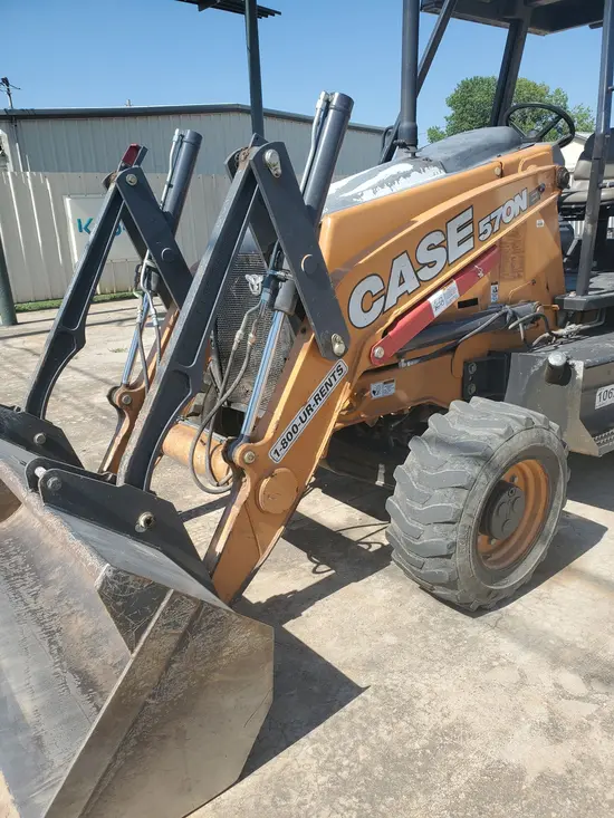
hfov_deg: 53.1
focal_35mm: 26
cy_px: 409
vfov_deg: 67.3
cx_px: 307
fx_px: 615
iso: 50
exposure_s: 1/1108
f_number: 2.4
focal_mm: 4.3
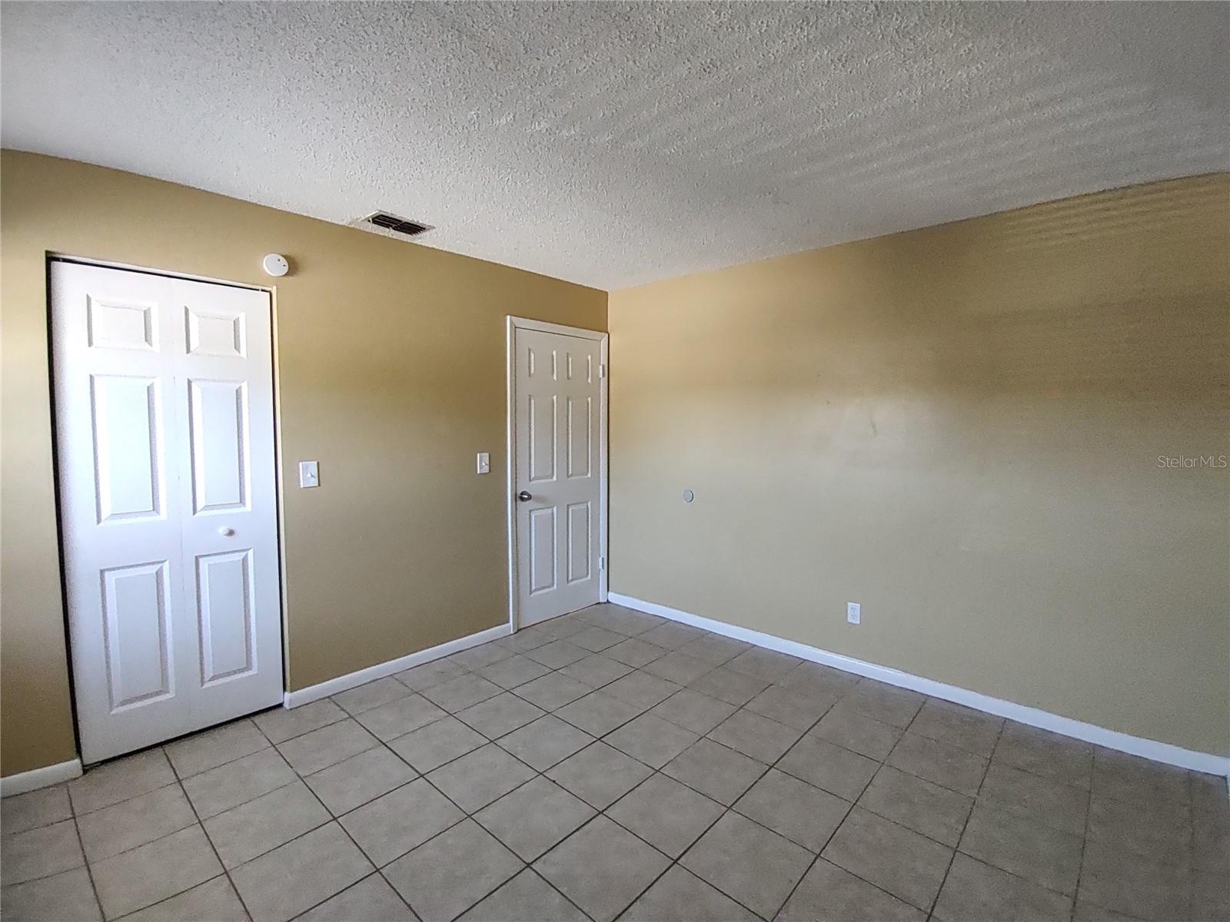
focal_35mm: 16
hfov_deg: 94.5
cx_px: 615
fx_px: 569
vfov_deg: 78.1
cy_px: 461
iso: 734
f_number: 2.2
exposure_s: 1/60
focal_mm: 1.66
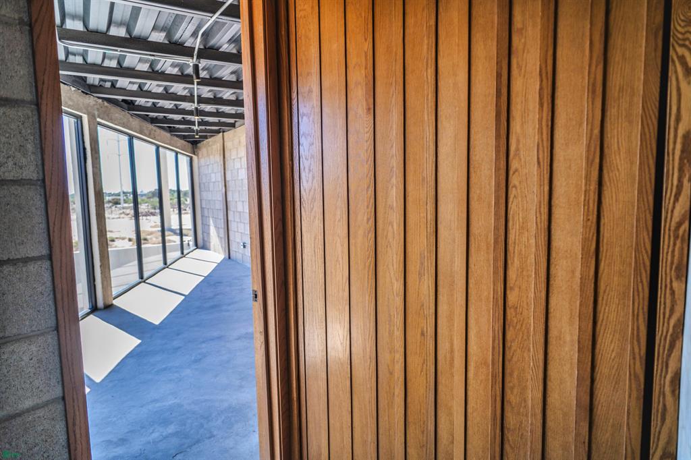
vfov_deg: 61.9
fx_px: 384
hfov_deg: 84.0
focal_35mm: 20
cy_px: 230
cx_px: 346
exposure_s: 1/200
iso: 80
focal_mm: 20
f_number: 3.5
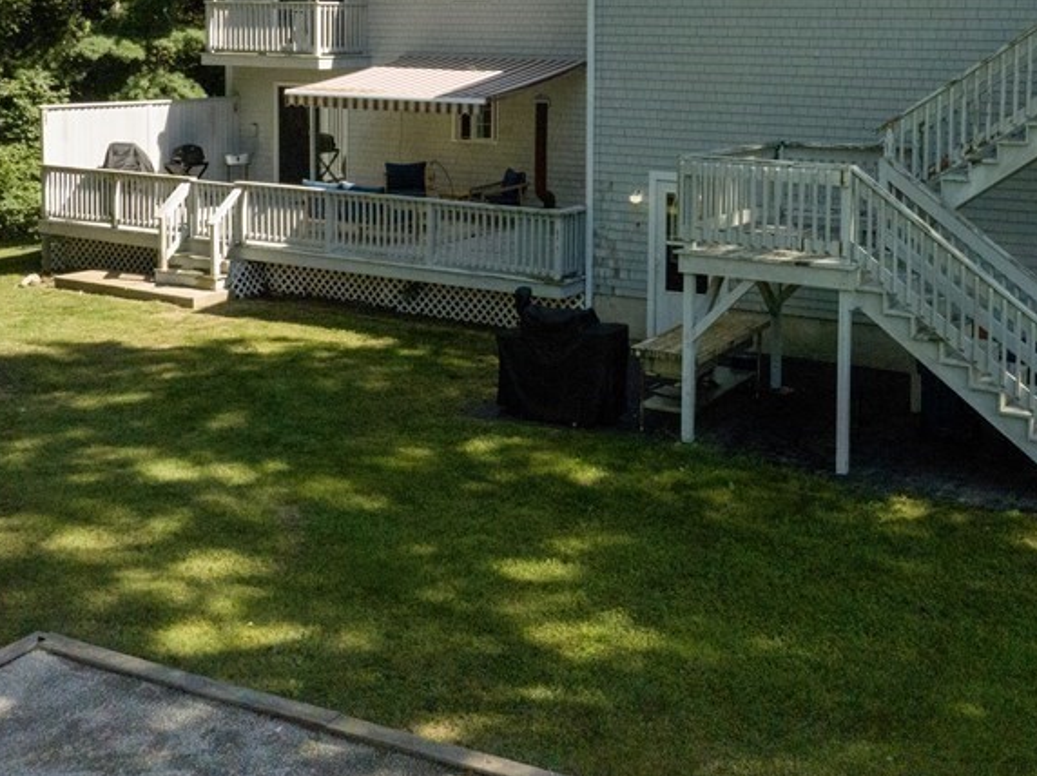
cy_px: 108
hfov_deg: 43.0
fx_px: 1287
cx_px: 732
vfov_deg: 32.2
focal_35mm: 43
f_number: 11
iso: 1690
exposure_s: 1/160
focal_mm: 12.29
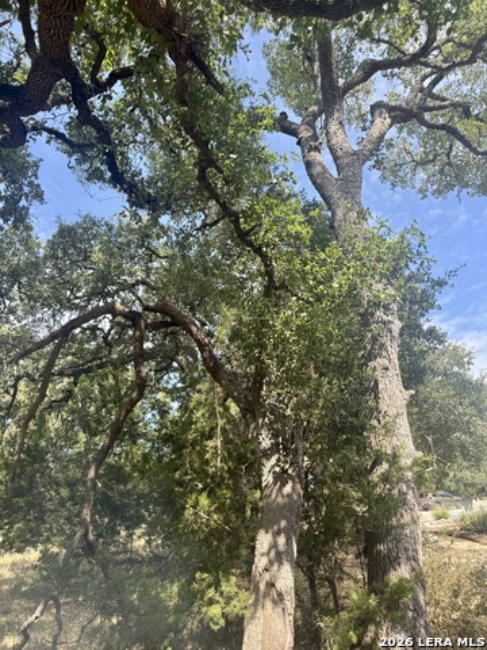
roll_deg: +2.2
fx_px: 450
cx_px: 244
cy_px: 325
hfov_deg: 56.8
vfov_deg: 71.6
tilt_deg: +23.7
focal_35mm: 24
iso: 80
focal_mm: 6.76
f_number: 1.78
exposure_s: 1/992
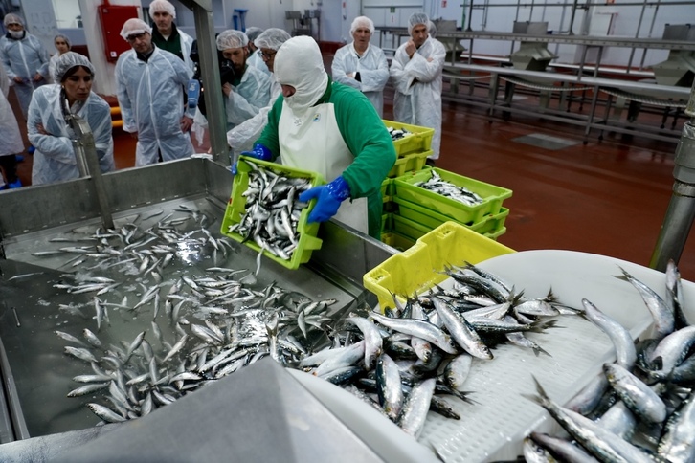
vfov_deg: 53.1
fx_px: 463
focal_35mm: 24
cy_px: 232
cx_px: 348
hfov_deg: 73.7
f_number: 5.6
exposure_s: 1/60
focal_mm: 24
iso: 1600
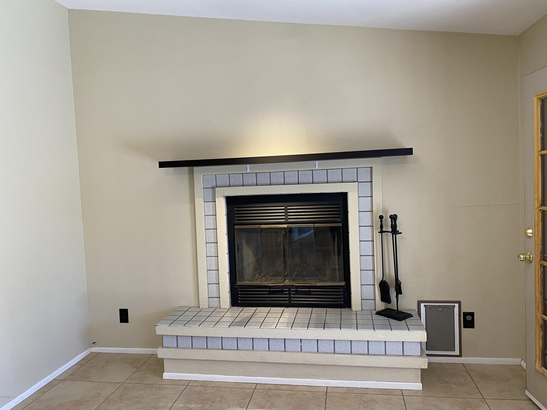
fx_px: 411
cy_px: 205
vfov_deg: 53.1
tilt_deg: -4.1
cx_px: 274
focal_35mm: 26
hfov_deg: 67.3
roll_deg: +2.0
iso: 100
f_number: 1.8
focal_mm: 4.25
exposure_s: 1/60
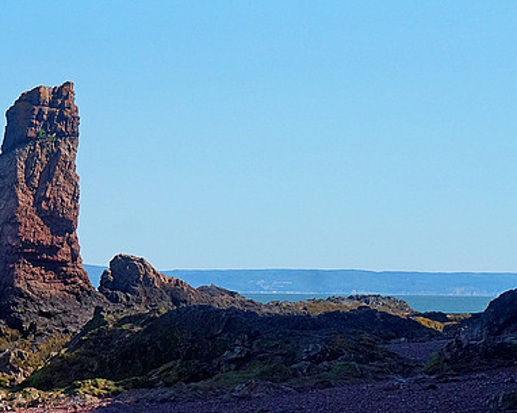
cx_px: 256
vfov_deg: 14.4
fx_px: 1636
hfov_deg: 18.0
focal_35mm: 107
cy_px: 258
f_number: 6.3
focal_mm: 50
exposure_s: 1/4000
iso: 1000
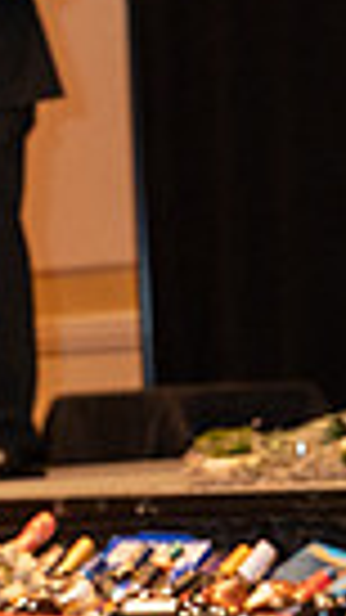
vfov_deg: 8.4
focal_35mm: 258
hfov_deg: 4.7
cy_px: 261
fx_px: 4211
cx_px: 386
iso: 4000
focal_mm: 75
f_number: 4
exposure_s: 1/125
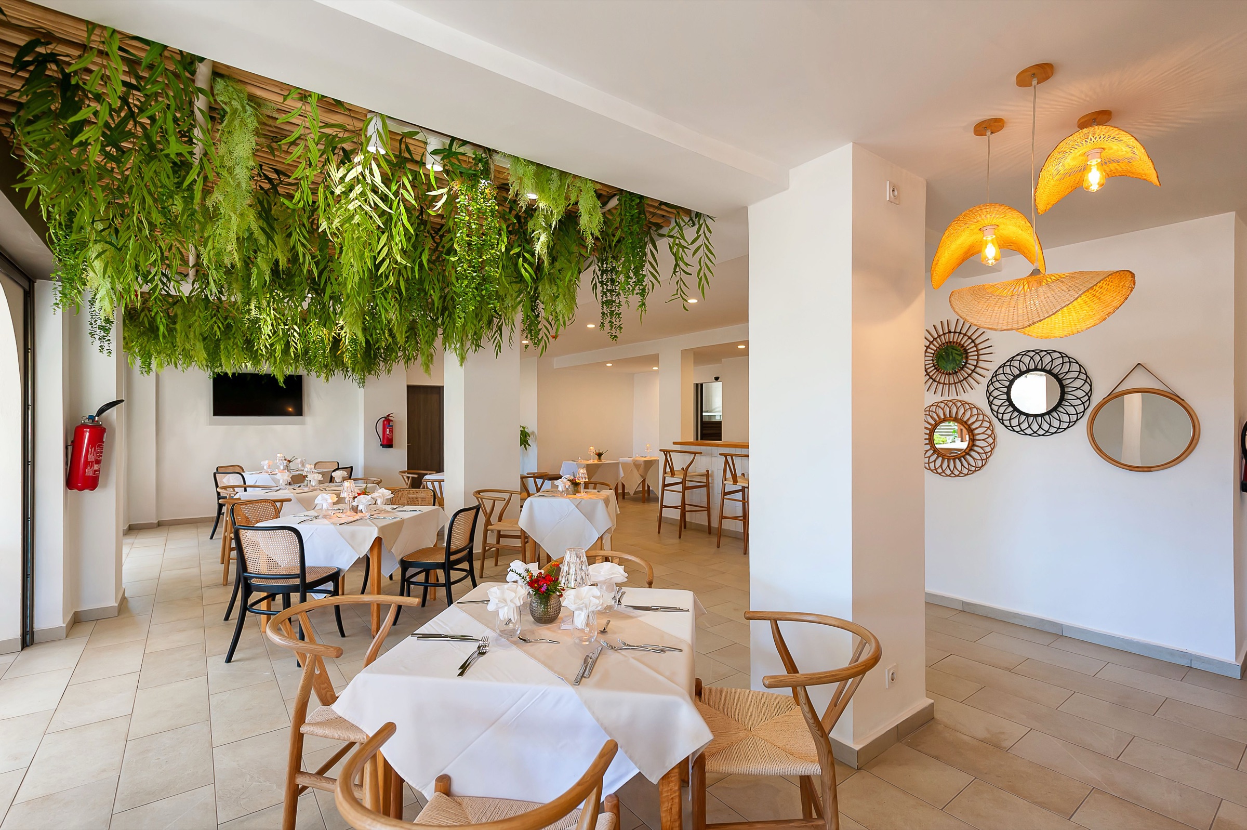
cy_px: 415
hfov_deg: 96.8
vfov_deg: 73.7
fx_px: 554
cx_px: 624
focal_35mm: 16
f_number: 4.5
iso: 250
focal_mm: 16
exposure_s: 1/60
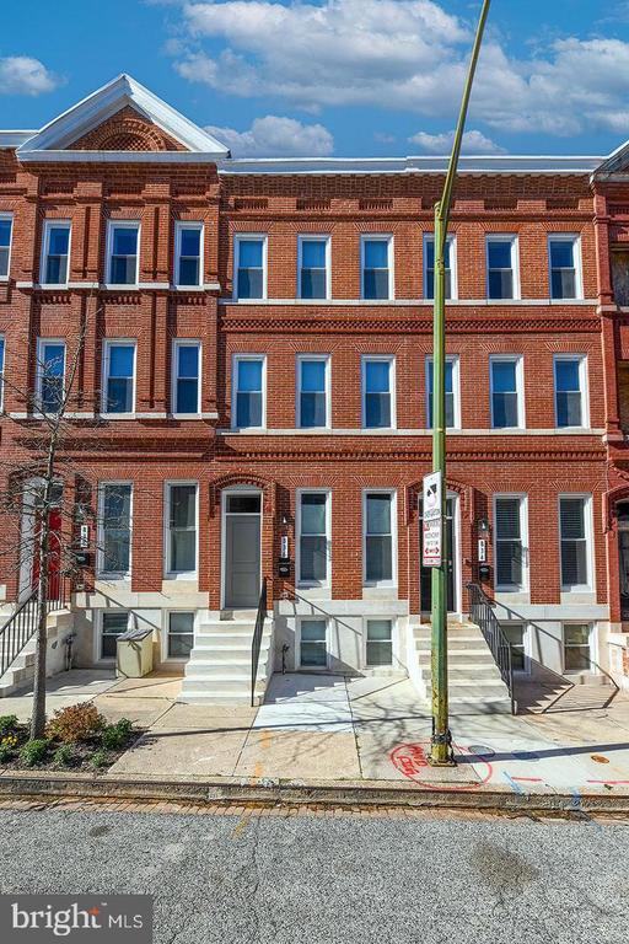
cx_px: 314
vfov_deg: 100.4
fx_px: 393
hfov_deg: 77.3
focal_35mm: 15
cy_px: 472
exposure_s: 1/800
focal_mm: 13
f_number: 8
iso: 250
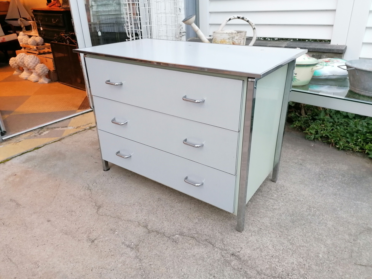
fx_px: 290
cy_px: 140
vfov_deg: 51.4
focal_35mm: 27
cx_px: 186
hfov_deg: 65.3
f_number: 1.8
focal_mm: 4.75
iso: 200
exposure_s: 1/33.3
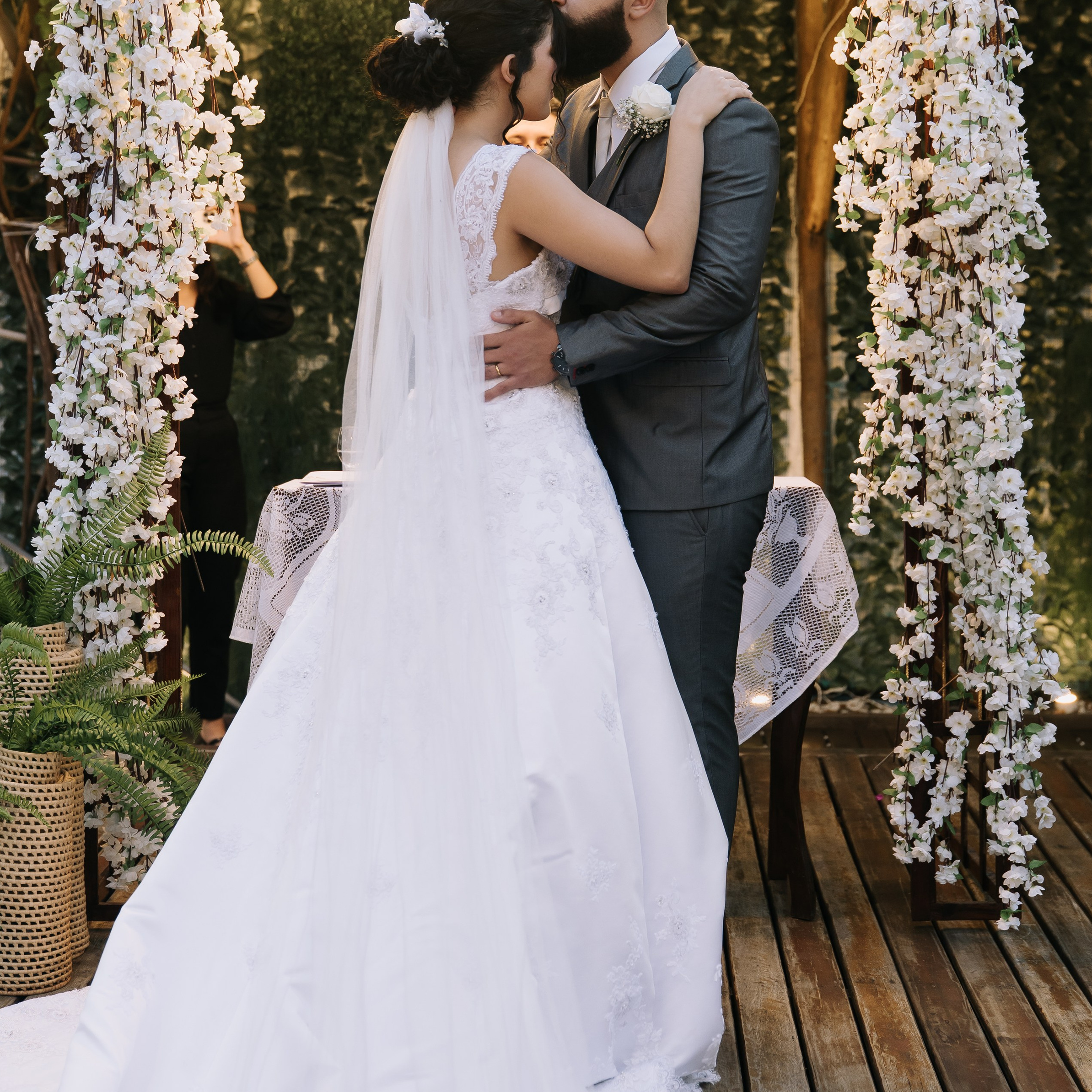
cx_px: 511
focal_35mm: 67
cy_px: 439
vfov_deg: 25.7
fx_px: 2391
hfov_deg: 25.7
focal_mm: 47
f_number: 3.2
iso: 800
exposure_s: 1/125
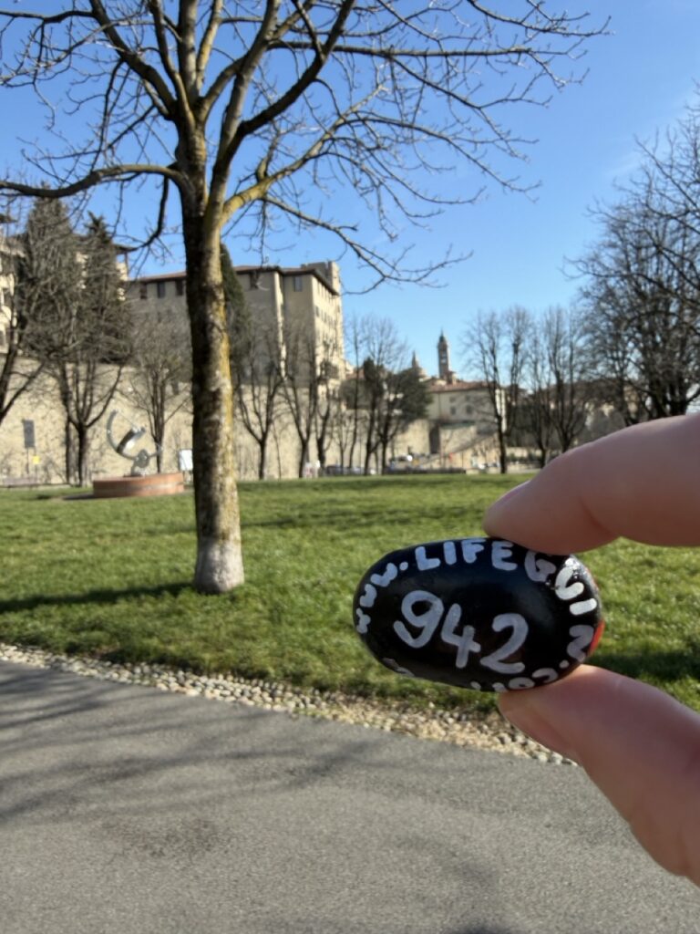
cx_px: 350
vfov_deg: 71.6
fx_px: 647
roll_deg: +3.4
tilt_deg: -0.3
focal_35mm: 24
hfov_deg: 56.8
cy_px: 467
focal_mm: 2.22
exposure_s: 1/777
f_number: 2.2
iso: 32
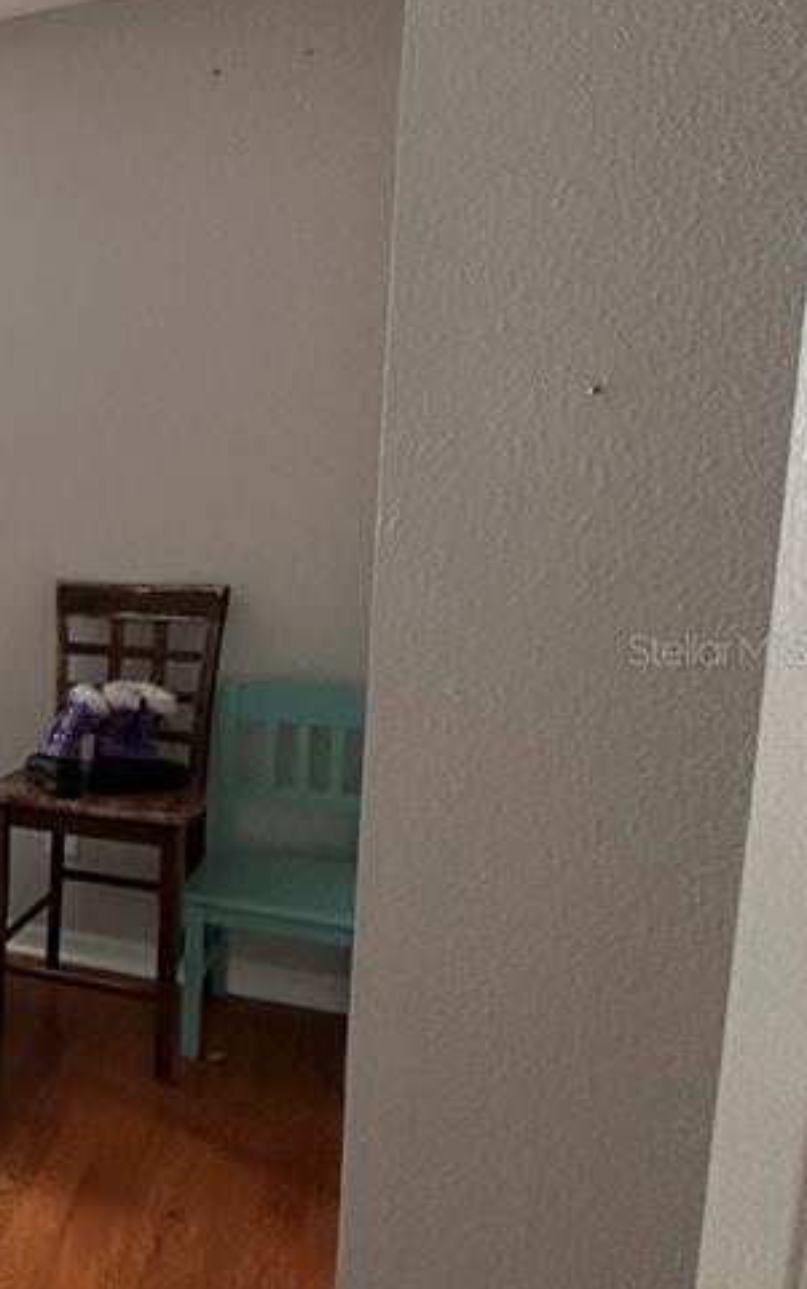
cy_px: 649
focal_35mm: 37
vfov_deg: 52.7
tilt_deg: -10.8
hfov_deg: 26.0
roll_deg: +2.4
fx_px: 1301
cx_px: -389
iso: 250
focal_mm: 2.22
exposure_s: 1/99
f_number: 2.2
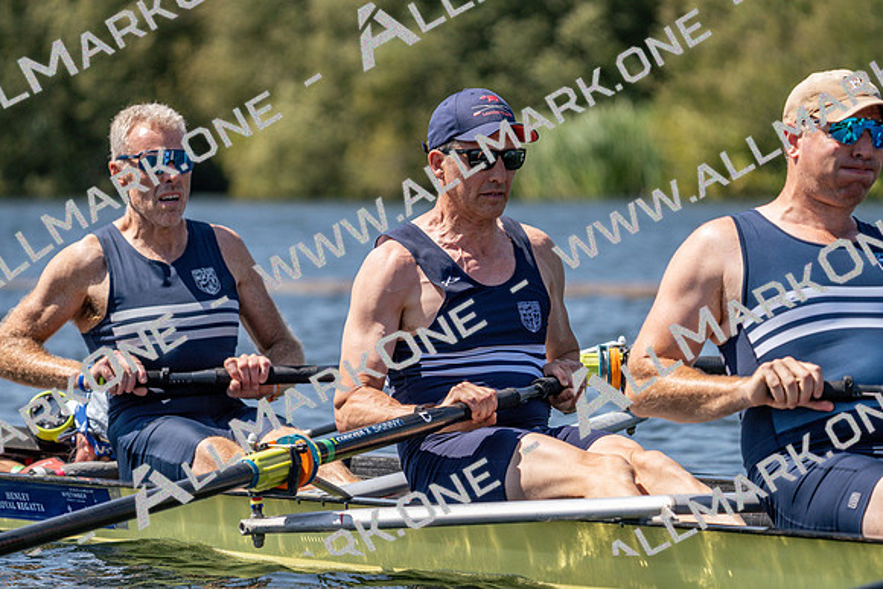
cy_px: 294
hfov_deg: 7.1
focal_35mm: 289
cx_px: 442
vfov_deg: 4.8
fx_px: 7090
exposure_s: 1/2000
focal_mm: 289
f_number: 5.6
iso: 320
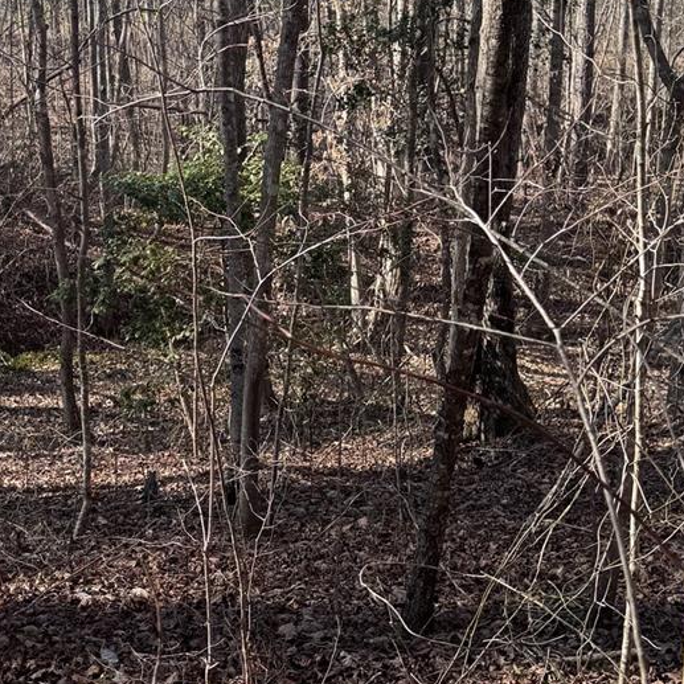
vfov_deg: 27.2
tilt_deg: -15.5
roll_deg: +1.1
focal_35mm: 63
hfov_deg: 27.1
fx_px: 1408
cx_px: 205
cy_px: 405
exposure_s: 1/773
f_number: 1.78
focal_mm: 6.76
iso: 80
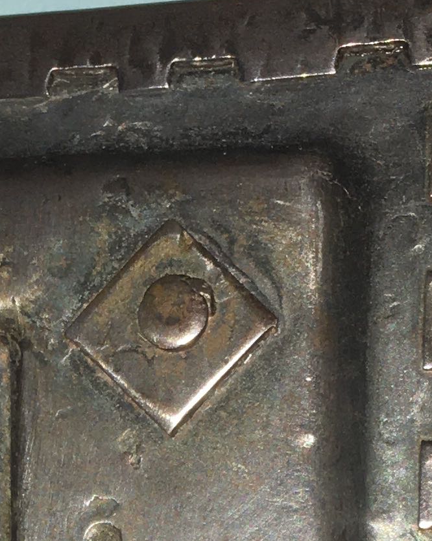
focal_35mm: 137
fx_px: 2190
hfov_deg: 11.2
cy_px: 868
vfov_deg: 13.1
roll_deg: -0.1
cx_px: 36
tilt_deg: +0.3
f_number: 2.2
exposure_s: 1/52
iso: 25
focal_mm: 4.15
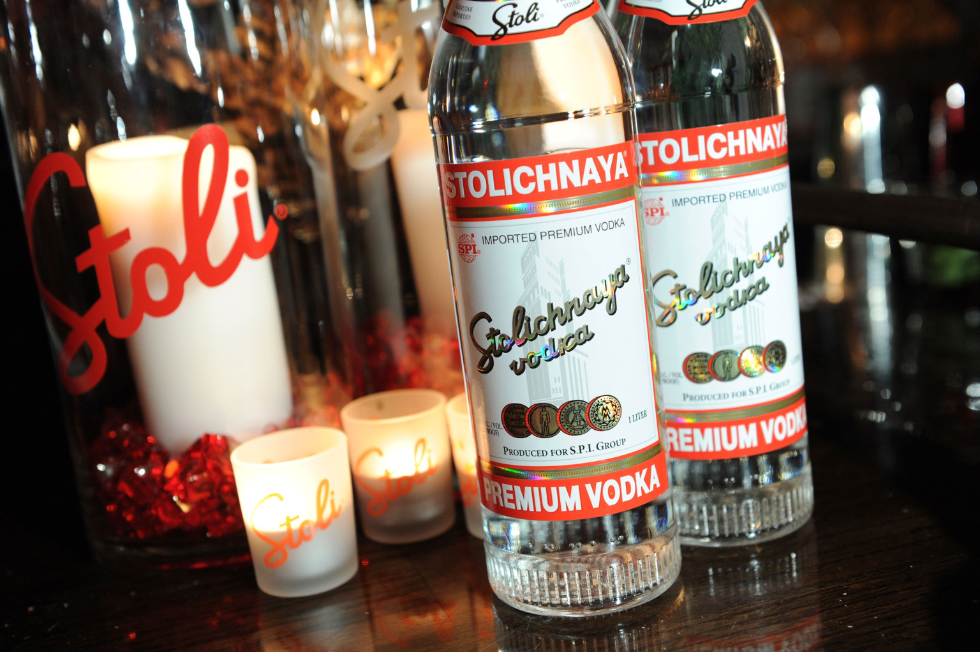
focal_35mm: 45
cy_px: 326
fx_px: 1224
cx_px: 490
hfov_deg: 43.6
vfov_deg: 29.8
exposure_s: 1/50
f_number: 3.5
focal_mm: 45
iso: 1600
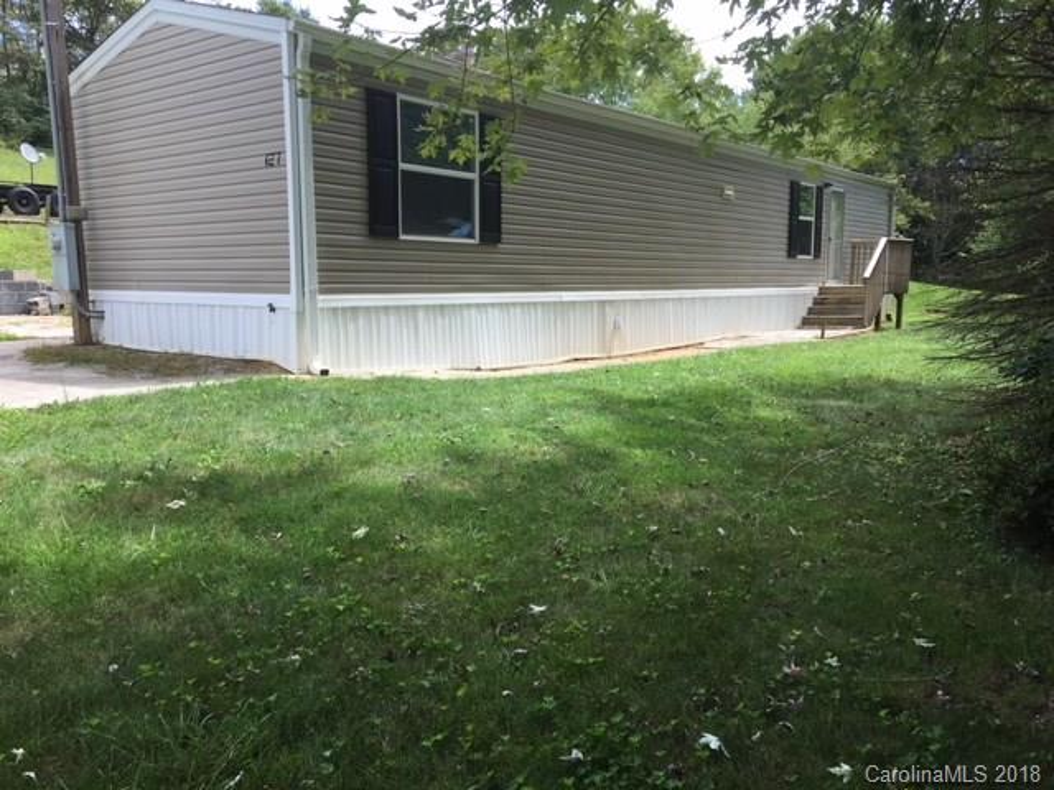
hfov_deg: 61.7
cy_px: 395
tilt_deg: -7.3
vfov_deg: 48.2
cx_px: 527
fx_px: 883
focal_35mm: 29
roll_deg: -0.5
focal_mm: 4.15
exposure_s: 1/693
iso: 25
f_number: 2.2
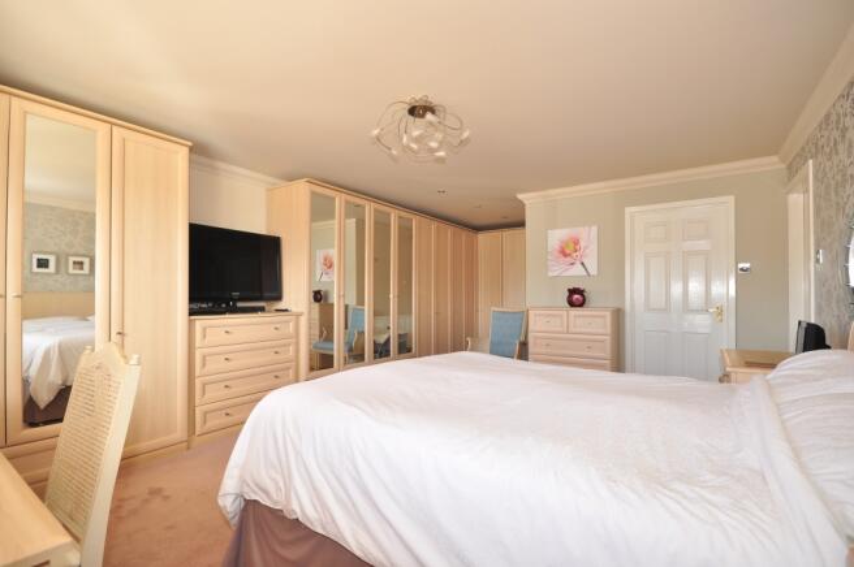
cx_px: 427
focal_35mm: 16
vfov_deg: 71.9
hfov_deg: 95.0
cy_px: 284
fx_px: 391
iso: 200
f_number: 9
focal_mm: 11
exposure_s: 1/8
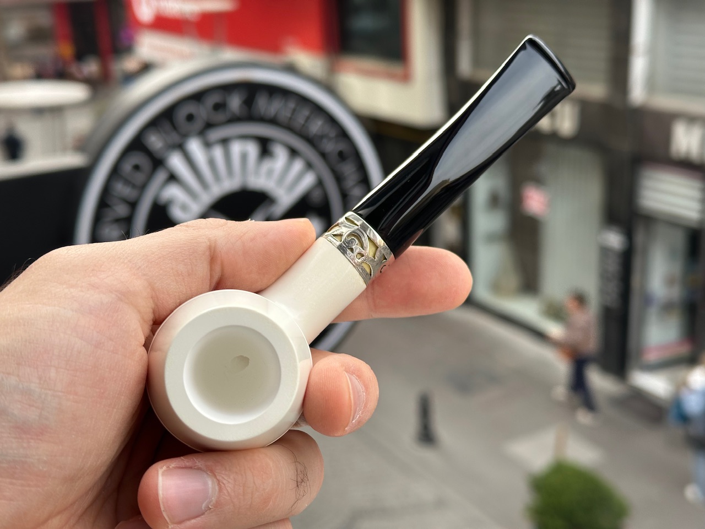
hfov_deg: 39.7
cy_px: 264
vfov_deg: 30.3
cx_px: 352
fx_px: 978
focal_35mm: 48
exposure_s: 1/555
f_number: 1.78
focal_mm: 6.86
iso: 64
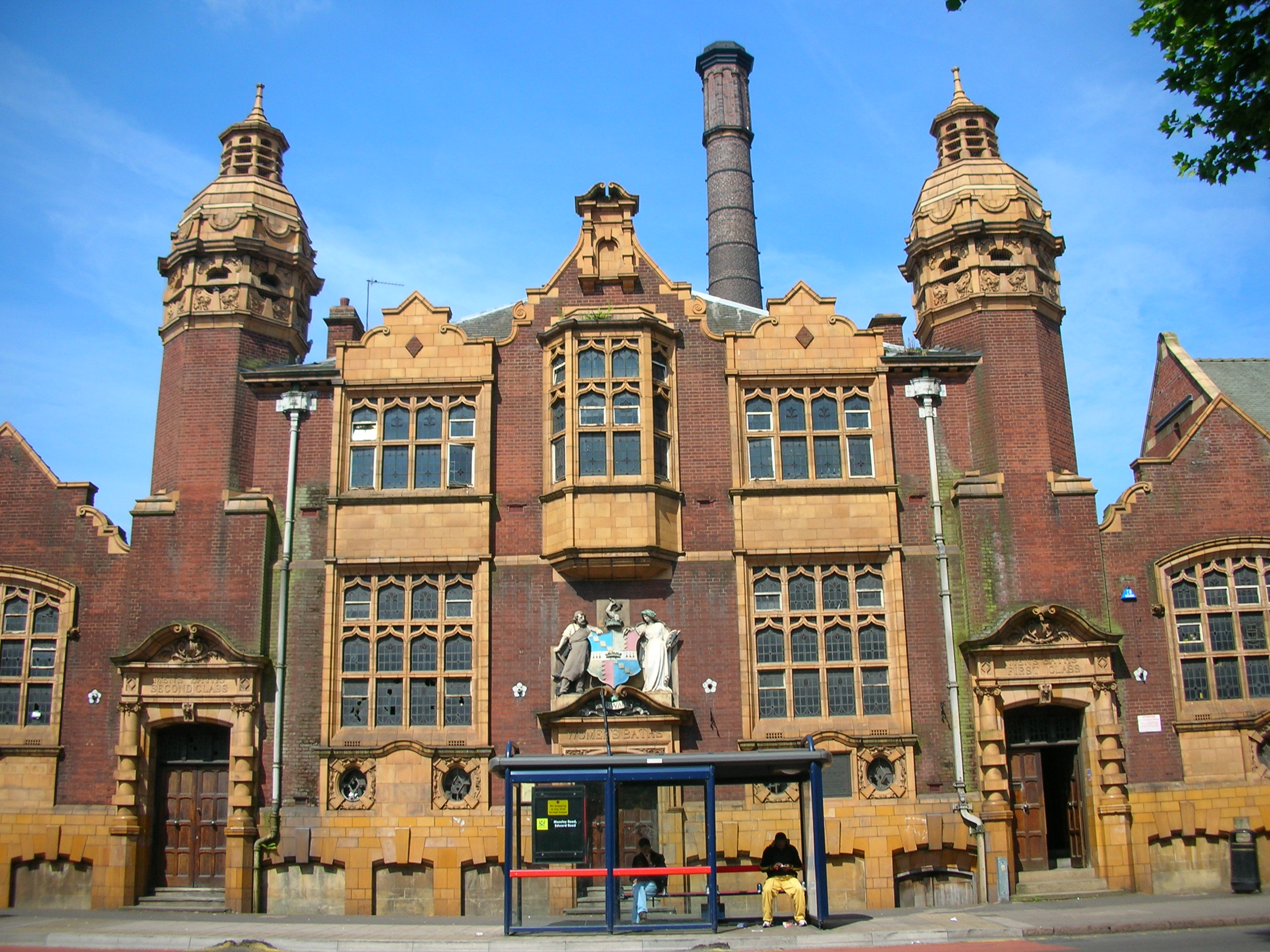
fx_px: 1284
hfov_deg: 52.6
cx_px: 635
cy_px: 476
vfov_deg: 40.7
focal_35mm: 35
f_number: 8.5
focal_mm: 5.8
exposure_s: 1/67.1
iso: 50
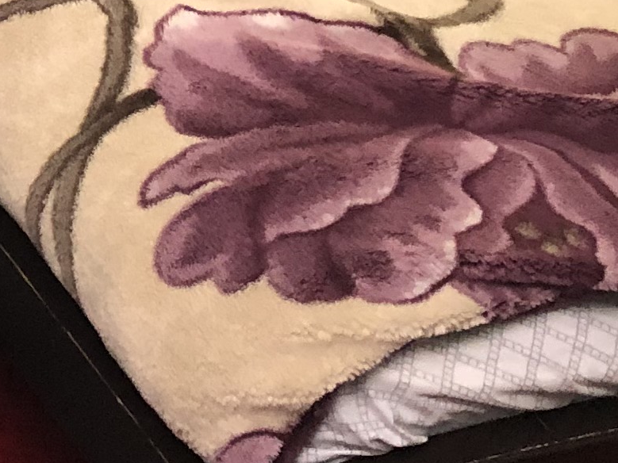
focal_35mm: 145
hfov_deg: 12.6
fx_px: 2588
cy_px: -117
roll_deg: -4.3
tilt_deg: -27.2
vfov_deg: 10.0
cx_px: -434
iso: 80
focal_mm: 3.99
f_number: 1.8
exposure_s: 1/15
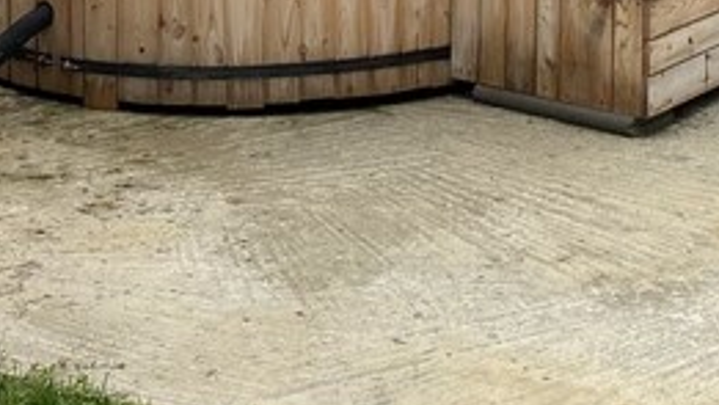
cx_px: 614
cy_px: -452
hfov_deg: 19.0
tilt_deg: -1.1
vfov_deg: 10.0
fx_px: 2117
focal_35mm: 111
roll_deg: -1.5
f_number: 1.8
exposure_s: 1/2625
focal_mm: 4.25
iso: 32
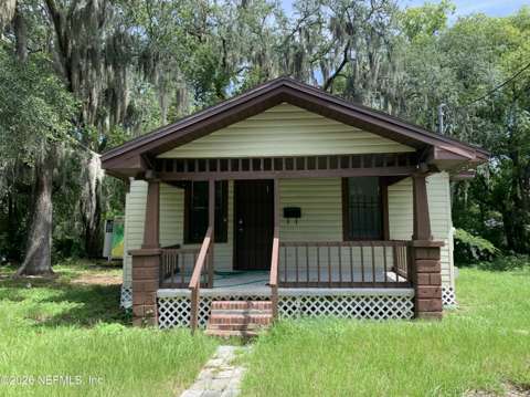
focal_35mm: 26
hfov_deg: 67.4
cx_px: 265
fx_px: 398
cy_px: 198
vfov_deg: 53.0
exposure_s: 1/507
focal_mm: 4.25
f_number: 1.8
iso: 25
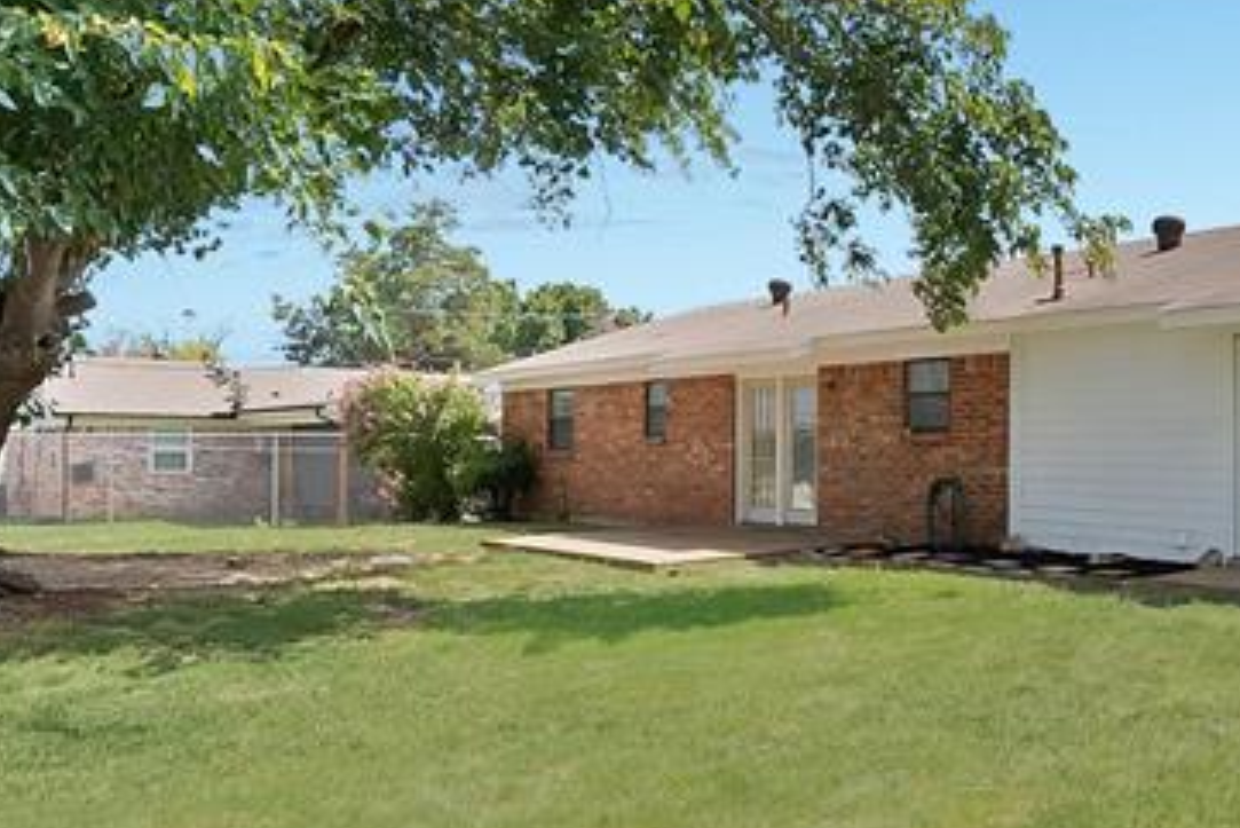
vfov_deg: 38.9
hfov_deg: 53.6
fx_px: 1172
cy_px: 409
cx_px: 910
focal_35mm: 34
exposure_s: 1/320
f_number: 9
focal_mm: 12
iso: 640
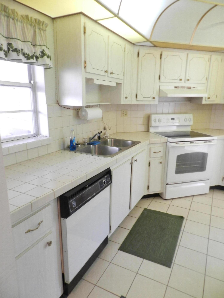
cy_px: 149
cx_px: 112
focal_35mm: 23
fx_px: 198
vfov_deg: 73.9
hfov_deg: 58.9
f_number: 3.4
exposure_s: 1/20
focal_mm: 4
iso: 400
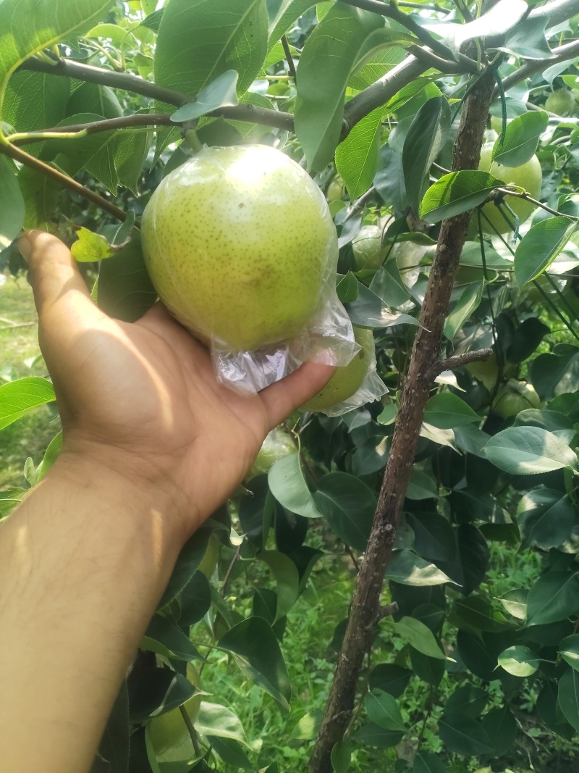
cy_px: 386
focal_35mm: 27
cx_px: 290
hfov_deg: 51.3
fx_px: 602
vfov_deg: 65.3
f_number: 1.8
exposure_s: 1/900
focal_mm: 4.05
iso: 669
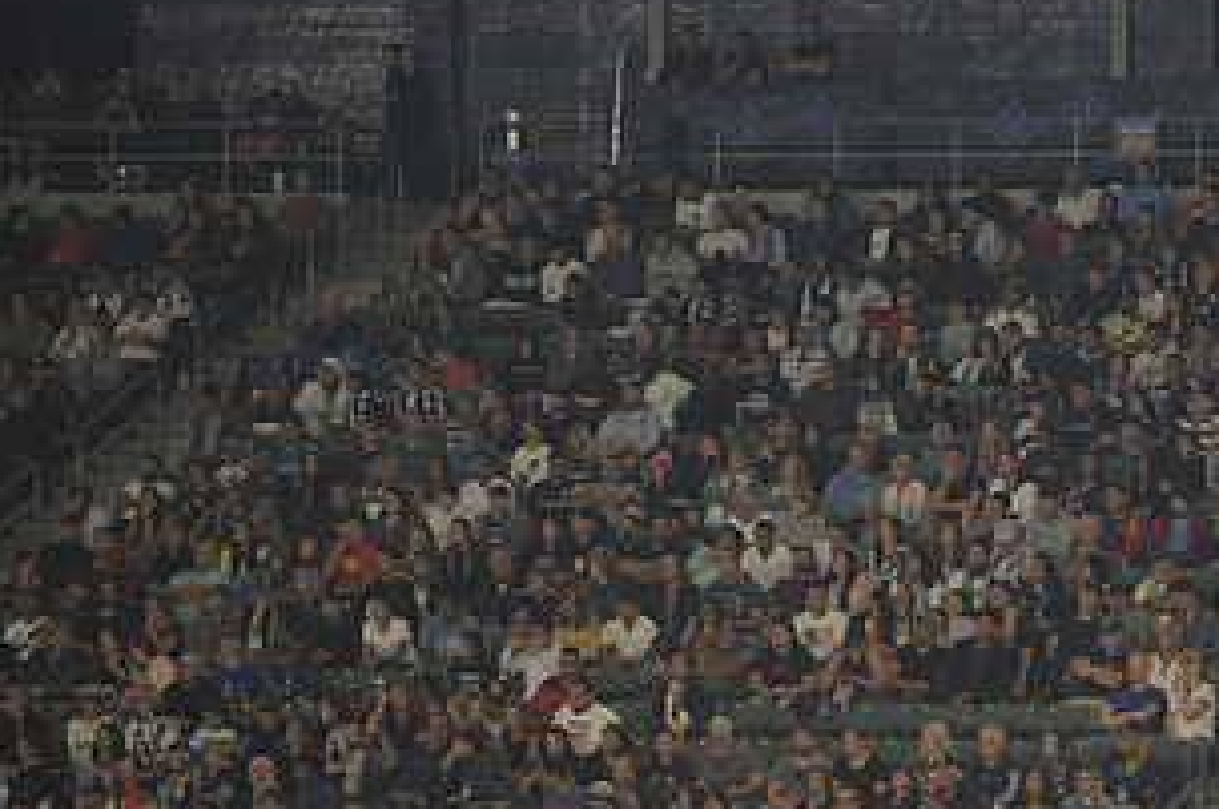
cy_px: 523
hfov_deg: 6.0
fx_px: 11663
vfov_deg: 4.0
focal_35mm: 345
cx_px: 1034
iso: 1250
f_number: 2.8
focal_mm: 180
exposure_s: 1/1000
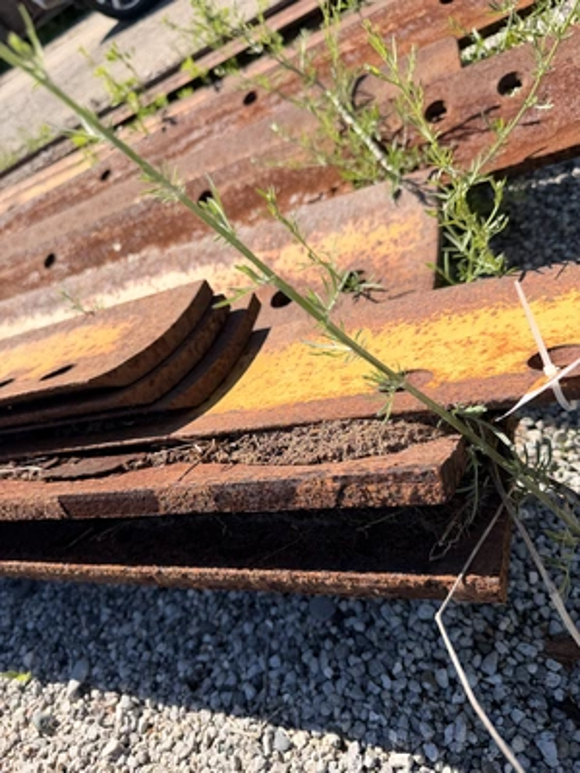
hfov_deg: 56.8
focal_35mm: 24
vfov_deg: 71.6
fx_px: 536
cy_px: 386
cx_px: 290
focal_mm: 6.76
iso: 80
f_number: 1.78
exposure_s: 1/3021
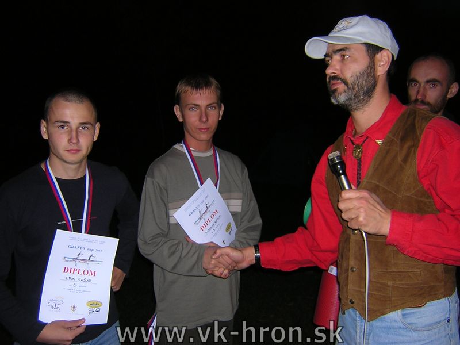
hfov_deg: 51.4
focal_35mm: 36
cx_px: 230
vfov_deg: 39.7
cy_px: 172
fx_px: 478
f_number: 2.6
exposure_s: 1/60.1
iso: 118
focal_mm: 4.7
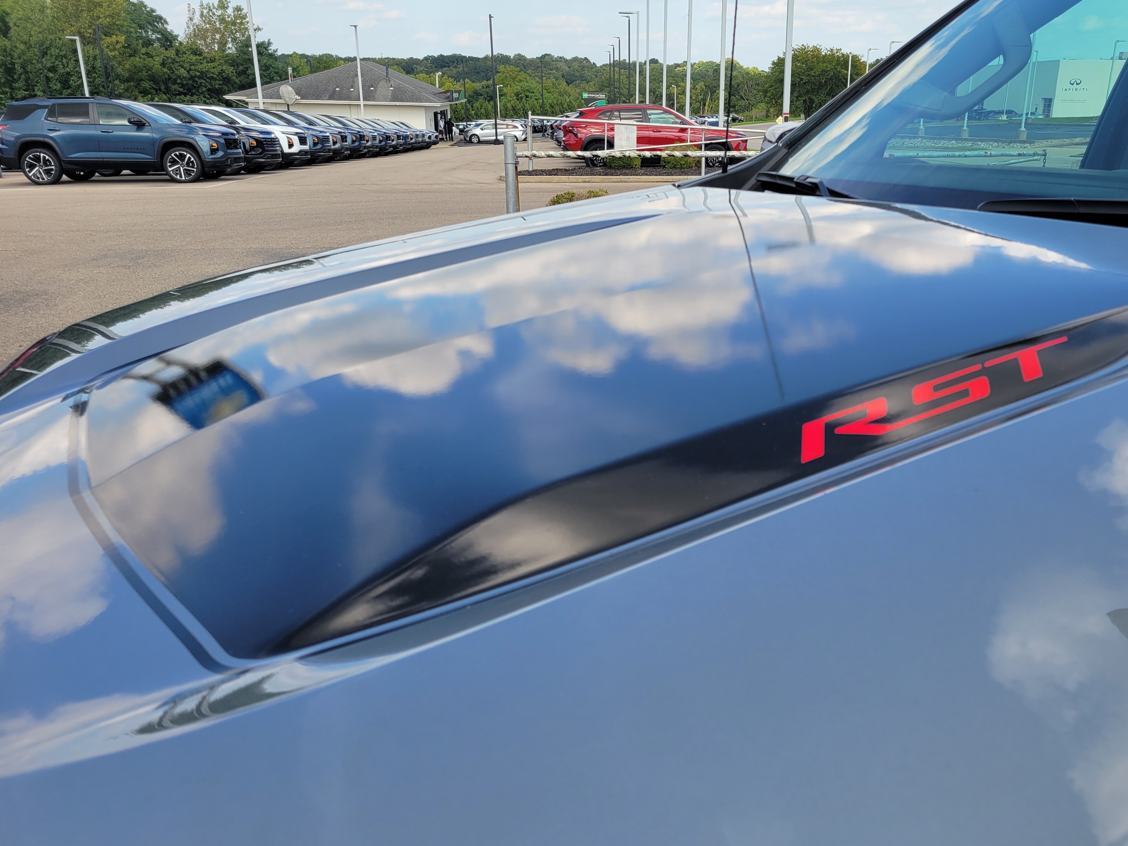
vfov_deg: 45.4
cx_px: 664
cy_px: 420
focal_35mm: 31
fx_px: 1010
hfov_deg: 58.0
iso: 40
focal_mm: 5.4
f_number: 1.8
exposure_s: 1/1099
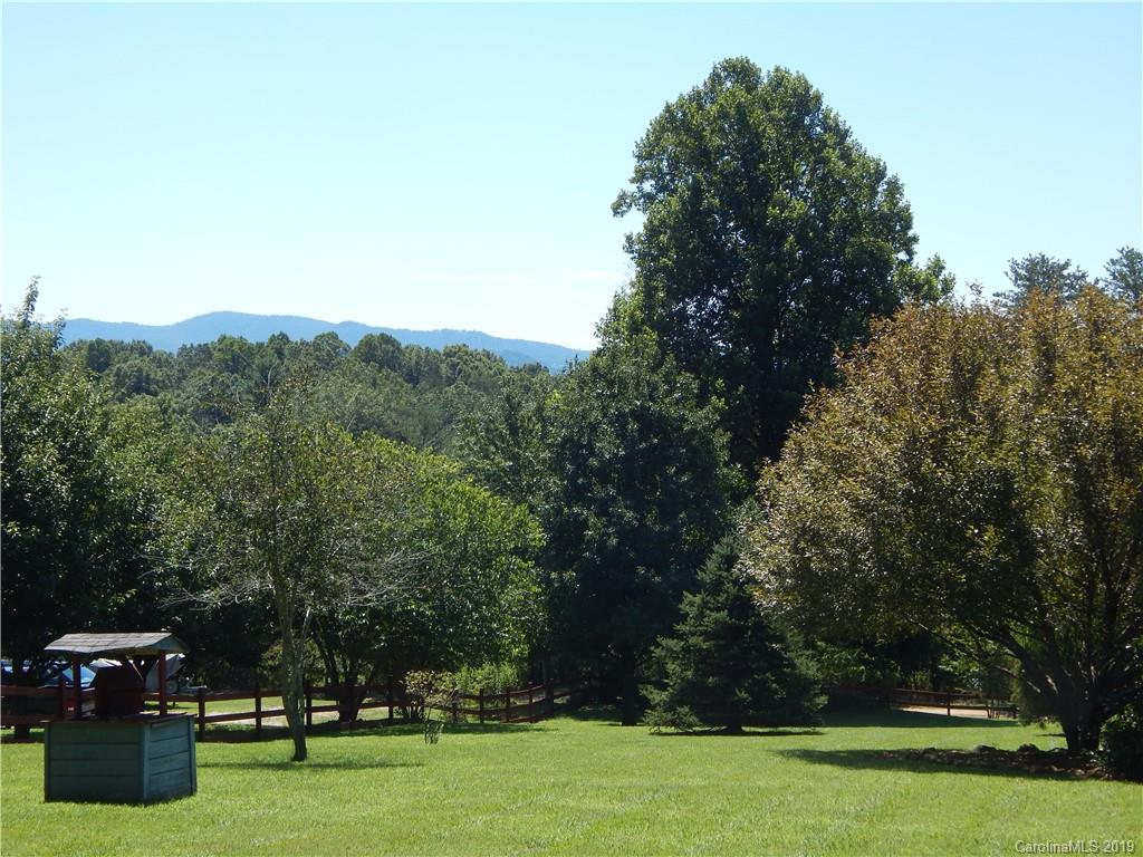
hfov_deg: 35.5
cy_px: 428
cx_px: 572
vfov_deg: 27.0
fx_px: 1783
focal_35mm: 54
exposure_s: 1/800
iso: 125
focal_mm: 9.7
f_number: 3.8
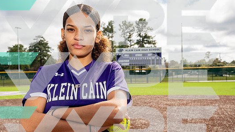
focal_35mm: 45
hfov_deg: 45.4
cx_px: 106
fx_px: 280
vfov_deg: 26.5
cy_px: 76
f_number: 8
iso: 100
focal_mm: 39
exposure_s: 1/250
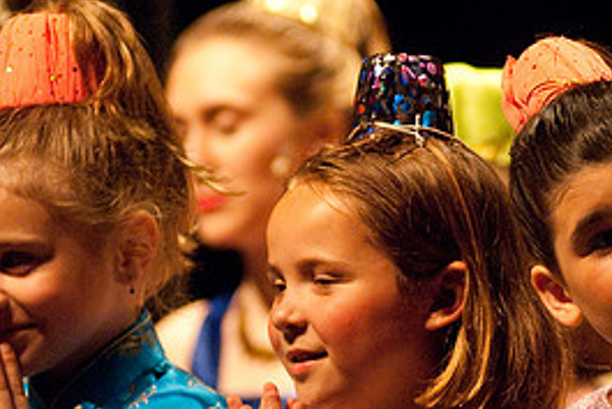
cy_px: 303
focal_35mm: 558
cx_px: 298
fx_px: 9491
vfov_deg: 2.5
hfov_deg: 3.7
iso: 1000
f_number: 2.8
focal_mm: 170
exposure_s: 1/125
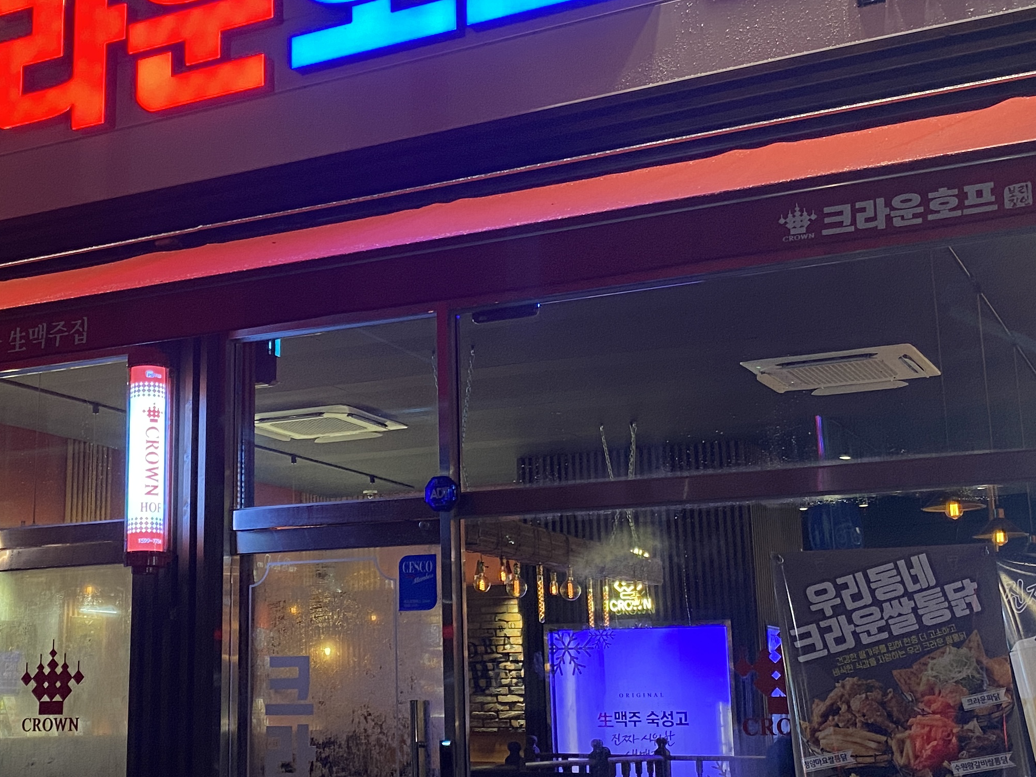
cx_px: 339
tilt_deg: +12.4
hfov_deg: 36.4
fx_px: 1556
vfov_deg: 28.0
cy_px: 378
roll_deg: -0.5
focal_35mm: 52
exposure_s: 1/60
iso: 125
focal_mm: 4.25
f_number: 1.8
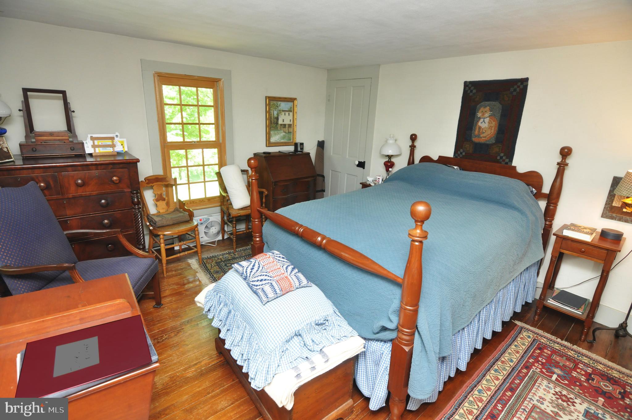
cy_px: 210
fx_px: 289
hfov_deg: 95.1
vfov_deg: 71.9
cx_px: 316
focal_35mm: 16
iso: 800
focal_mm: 11
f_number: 4
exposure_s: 1/60
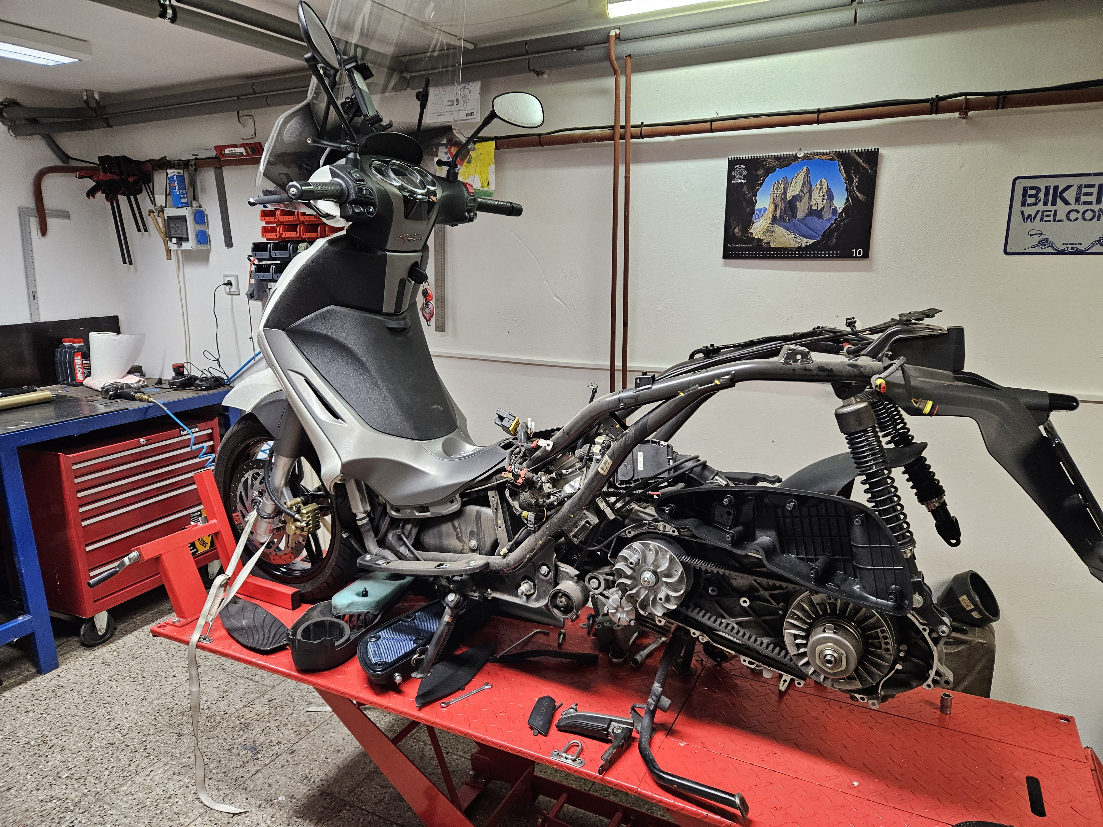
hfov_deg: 73.9
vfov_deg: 58.9
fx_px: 733
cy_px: 414
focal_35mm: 23
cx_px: 552
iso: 250
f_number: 1.8
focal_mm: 5.4
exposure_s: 1/100
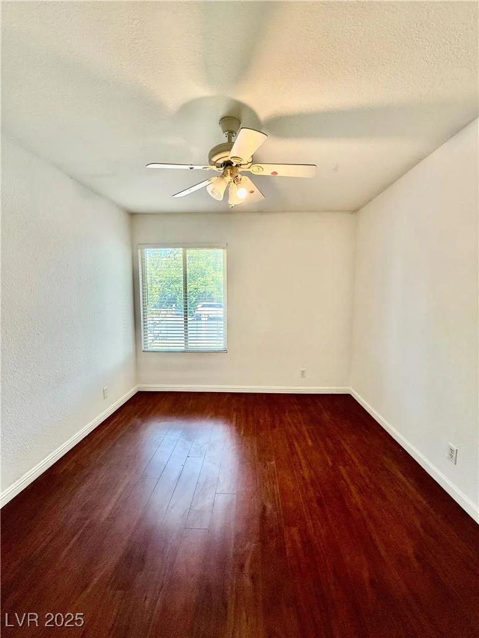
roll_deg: +0.2
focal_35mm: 14
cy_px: 319
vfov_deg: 102.1
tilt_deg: -5.3
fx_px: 258
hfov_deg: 85.7
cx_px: 240
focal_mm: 2.22
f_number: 2.2
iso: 100
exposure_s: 1/99
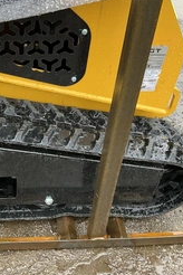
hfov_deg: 26.3
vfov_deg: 40.3
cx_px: 7
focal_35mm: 49
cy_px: 134
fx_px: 374
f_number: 1.8
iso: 64
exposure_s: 1/122
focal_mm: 3
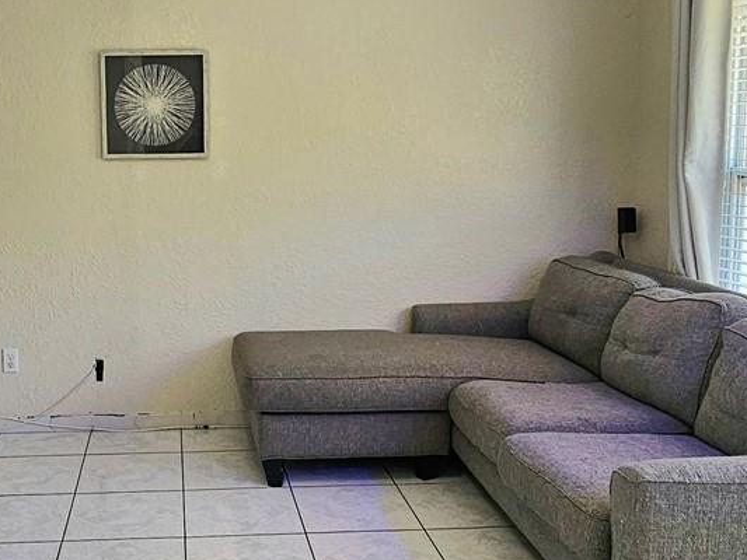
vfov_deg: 36.7
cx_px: 237
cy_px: 231
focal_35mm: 39
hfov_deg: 46.9
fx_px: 842
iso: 80
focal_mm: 2.2
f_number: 2.2
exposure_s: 1/120
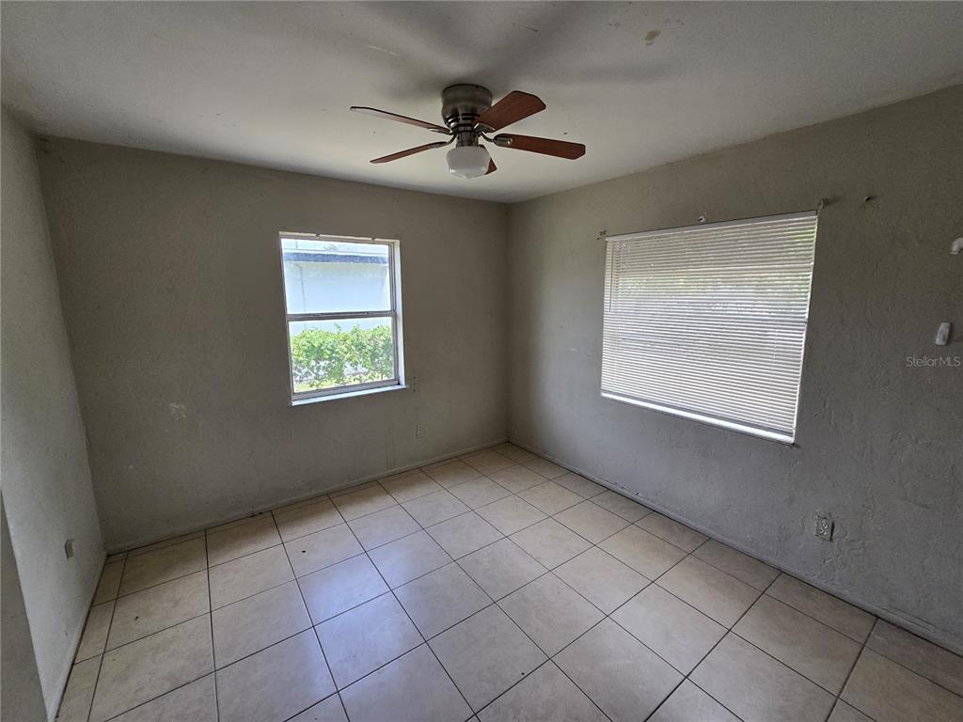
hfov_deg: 106.2
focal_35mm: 13
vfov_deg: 89.9
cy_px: 361
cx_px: 482
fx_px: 362
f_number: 2.2
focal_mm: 2.2
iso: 125
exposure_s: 1/359
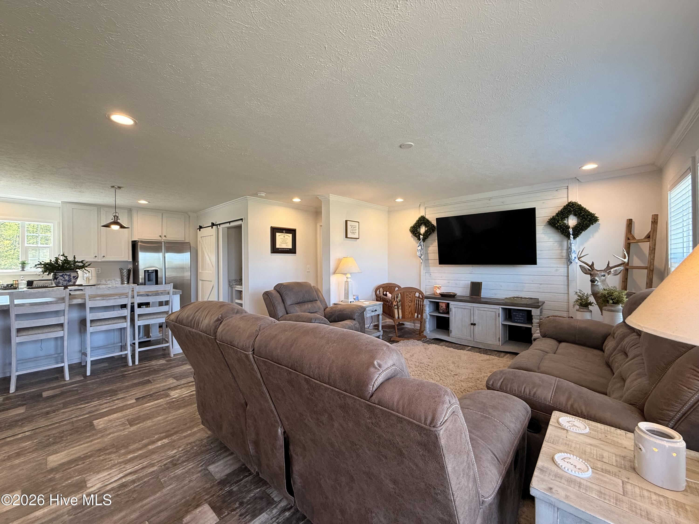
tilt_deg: -0.3
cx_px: 350
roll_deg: +0.1
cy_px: 262
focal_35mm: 14
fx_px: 283
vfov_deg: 85.7
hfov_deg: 102.1
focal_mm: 2.22
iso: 160
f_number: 2.2
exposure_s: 1/120
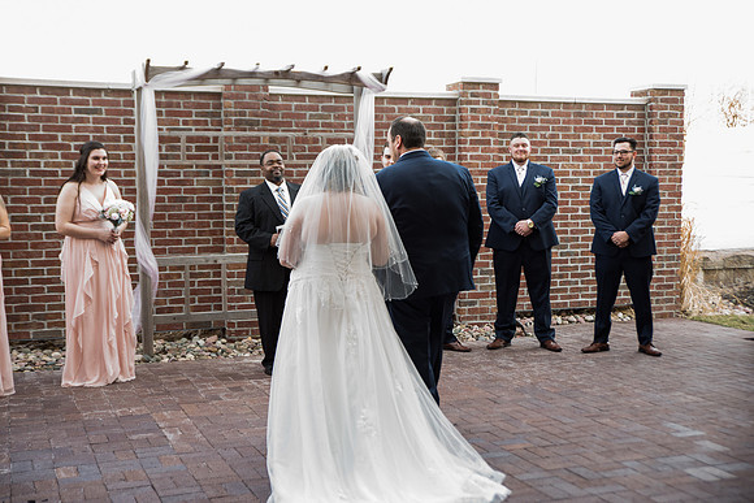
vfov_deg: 28.1
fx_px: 1006
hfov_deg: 41.1
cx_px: 377
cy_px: 252
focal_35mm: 48
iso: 500
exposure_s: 1/200
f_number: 2.8
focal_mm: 48
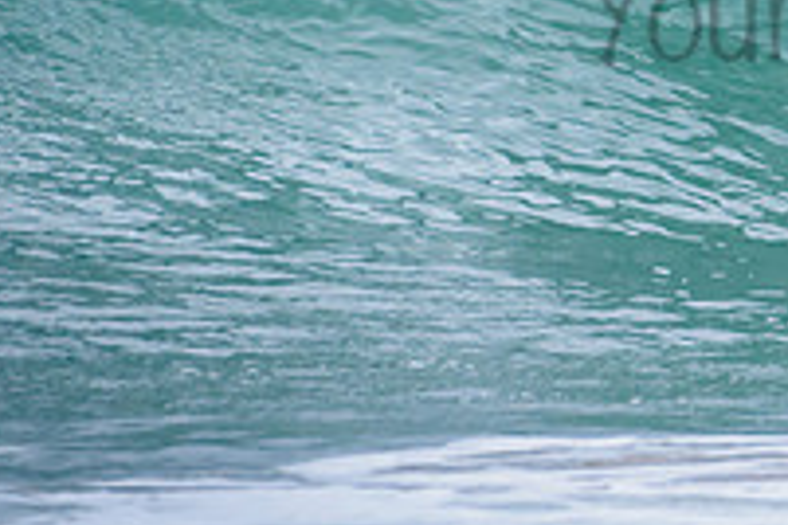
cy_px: -81
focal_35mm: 1773
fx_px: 38806
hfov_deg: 1.2
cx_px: 1245
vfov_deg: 0.8
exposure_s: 1/2000
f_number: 5.6
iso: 800
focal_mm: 500
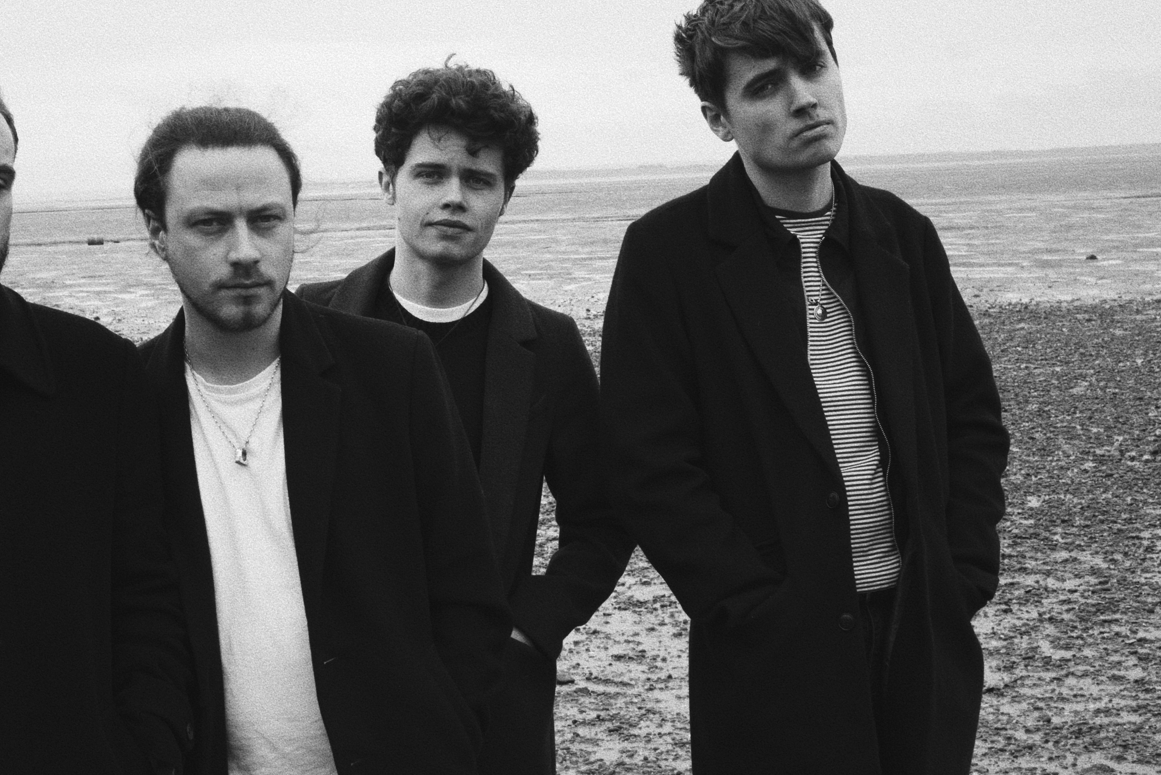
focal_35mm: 59
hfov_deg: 33.8
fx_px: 1903
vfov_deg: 23.0
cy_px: 396
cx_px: 445
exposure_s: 1/60
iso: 400
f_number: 16
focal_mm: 35
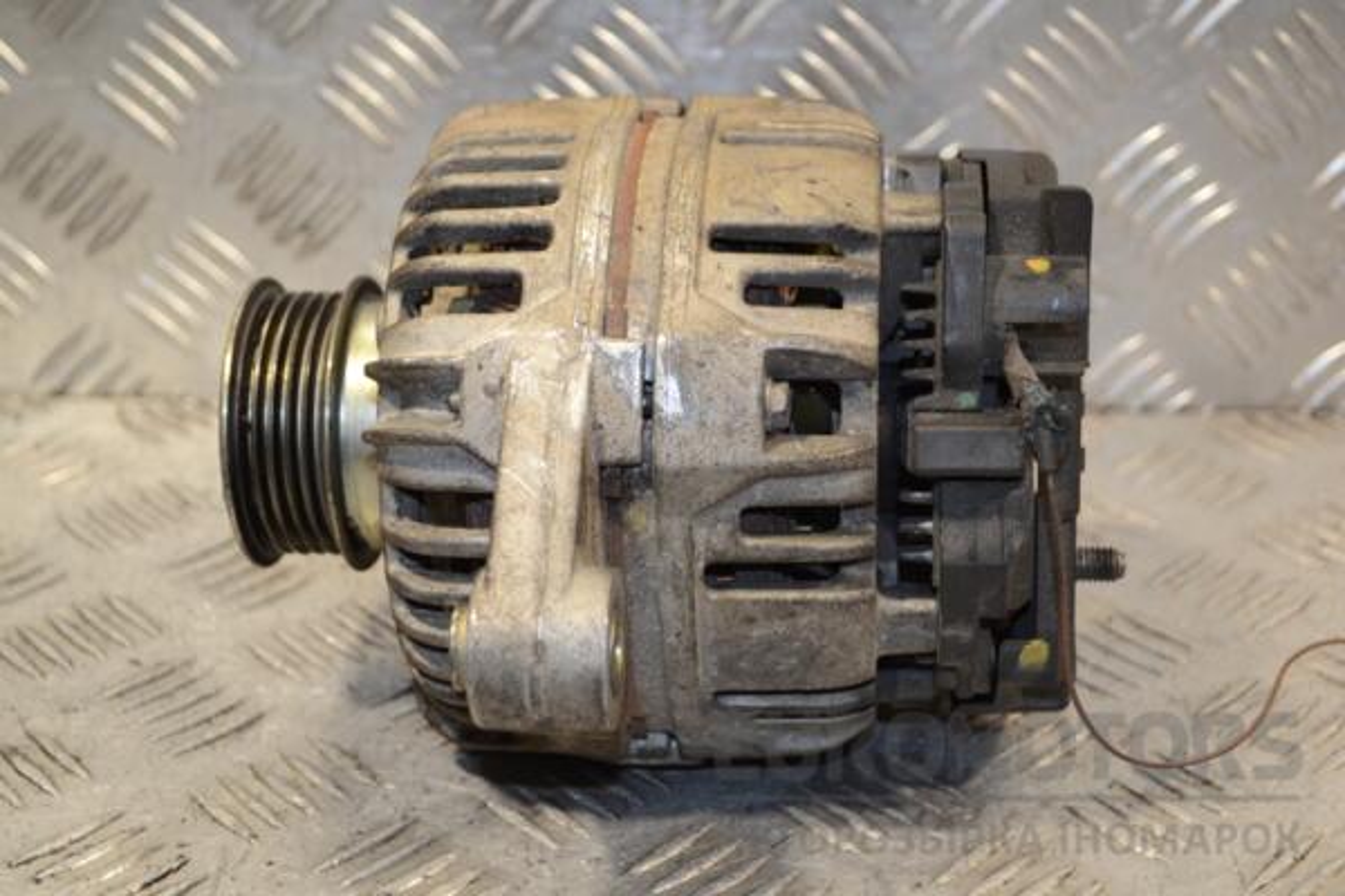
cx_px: 672
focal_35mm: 57
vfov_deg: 23.8
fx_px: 2129
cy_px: 448
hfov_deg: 35.1
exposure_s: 1/60
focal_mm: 38
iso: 320
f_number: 5
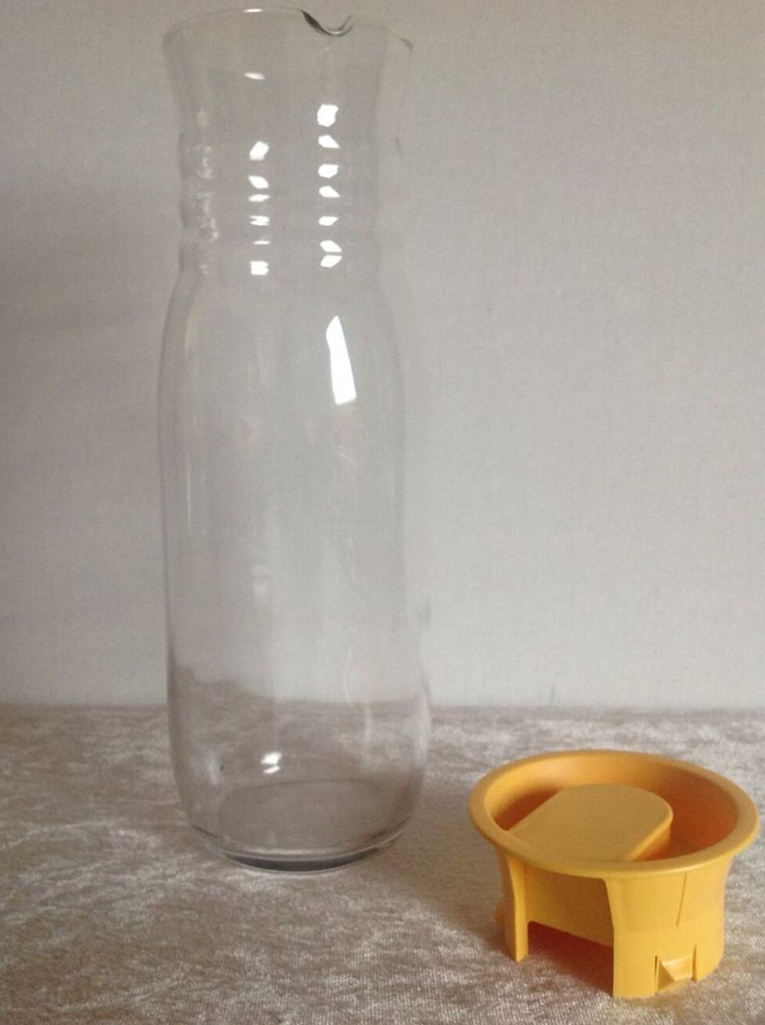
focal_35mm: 36
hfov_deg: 39.5
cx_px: 379
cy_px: 515
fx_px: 1064
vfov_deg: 51.4
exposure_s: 1/15
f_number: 2.4
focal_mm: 4.28
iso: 160
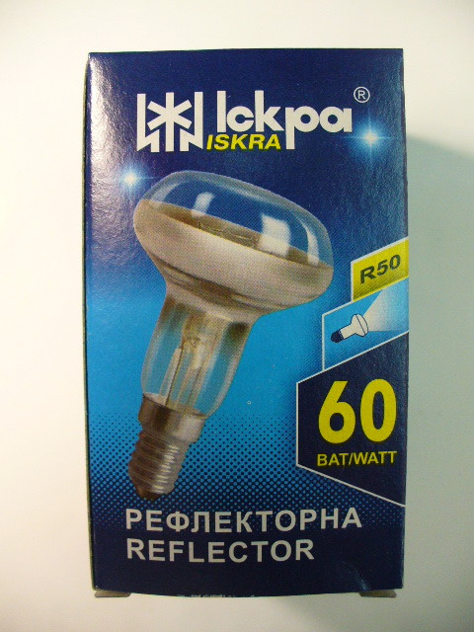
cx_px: 237
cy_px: 316
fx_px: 676
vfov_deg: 50.1
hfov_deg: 38.7
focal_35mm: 37
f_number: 2.8
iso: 160
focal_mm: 6.1
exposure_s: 1/30
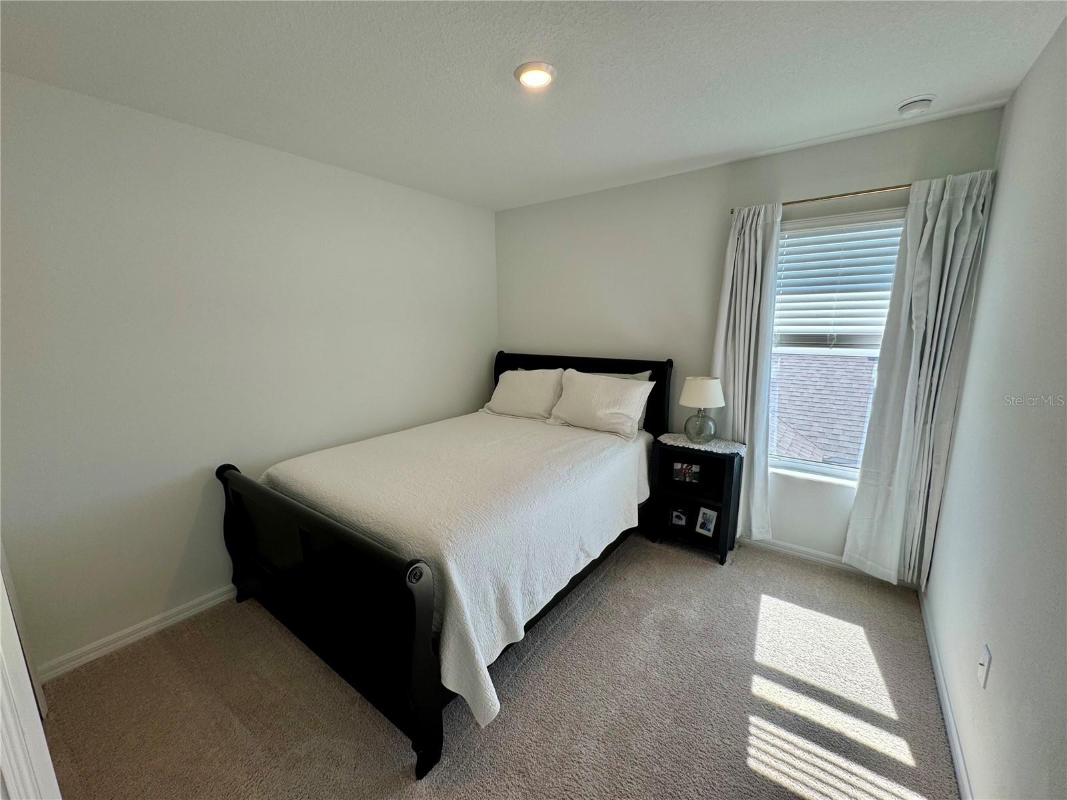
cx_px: 534
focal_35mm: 14
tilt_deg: -11.0
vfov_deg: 85.7
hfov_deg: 102.1
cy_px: 400
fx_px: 432
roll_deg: +0.2
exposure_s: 1/120
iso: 64
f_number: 2.2
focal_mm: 2.22
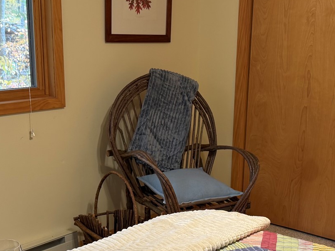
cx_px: 191
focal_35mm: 61
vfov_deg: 23.8
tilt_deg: -16.2
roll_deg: -0.4
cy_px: 181
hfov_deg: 31.6
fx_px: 590
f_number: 1.78
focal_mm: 6.76
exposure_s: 1/60
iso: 125
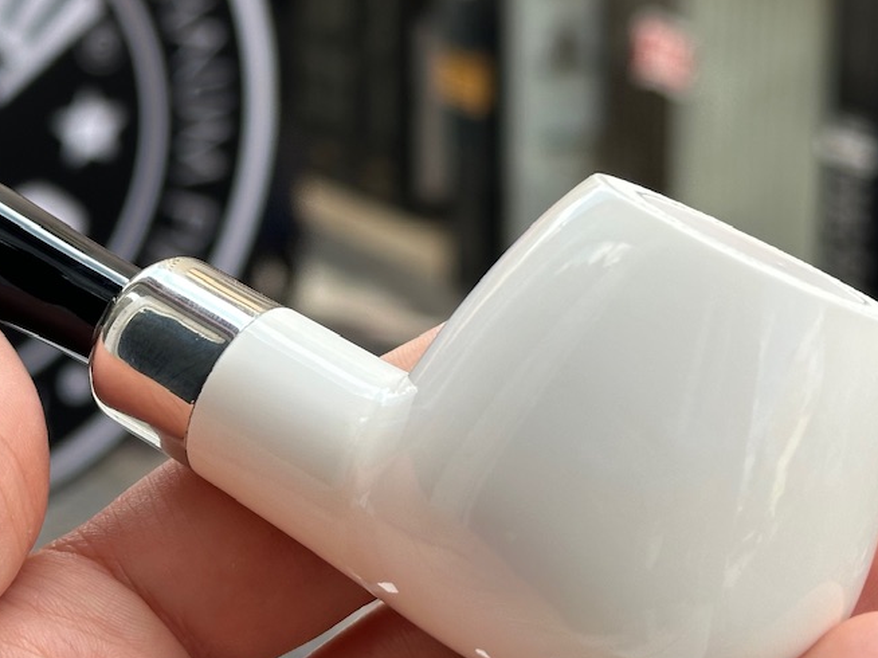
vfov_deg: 15.7
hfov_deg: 20.8
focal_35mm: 94
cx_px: 281
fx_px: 2383
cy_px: 222
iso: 64
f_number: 1.78
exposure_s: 1/858
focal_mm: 6.86
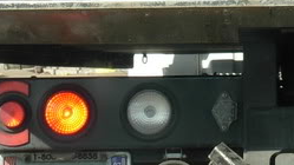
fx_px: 2619
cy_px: -131
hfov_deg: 6.4
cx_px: 392
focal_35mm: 336
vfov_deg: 3.6
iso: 79
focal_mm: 15.9
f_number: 3.9
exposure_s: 1/342
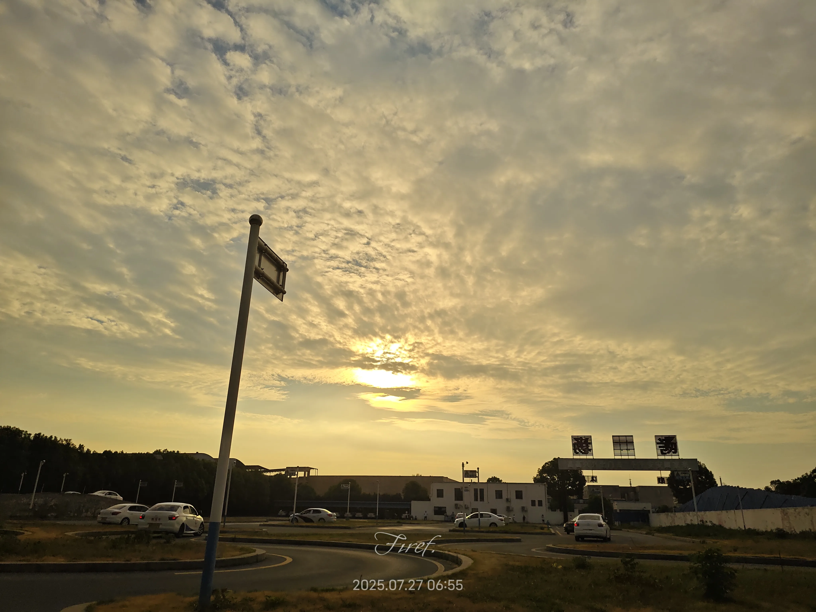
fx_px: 542
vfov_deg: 58.9
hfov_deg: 73.9
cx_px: 408
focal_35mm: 23
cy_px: 306
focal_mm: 5.56
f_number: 1.88
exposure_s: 1/6944
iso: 71
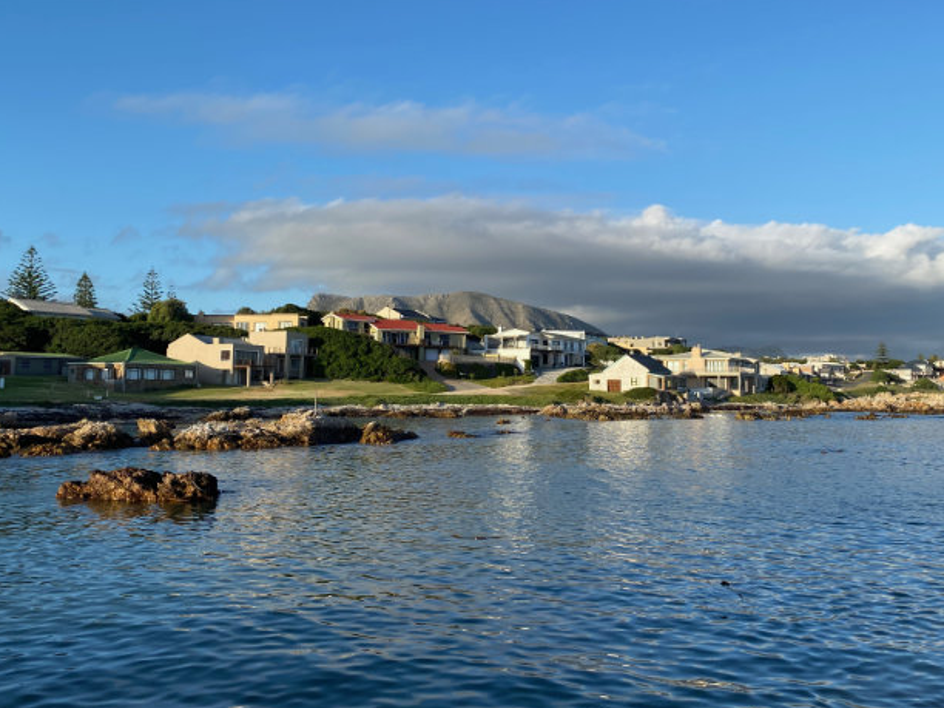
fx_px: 927
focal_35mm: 34
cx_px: 524
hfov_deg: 53.8
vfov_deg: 41.7
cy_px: 304
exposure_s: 1/1931
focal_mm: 4.2
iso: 32
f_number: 1.8
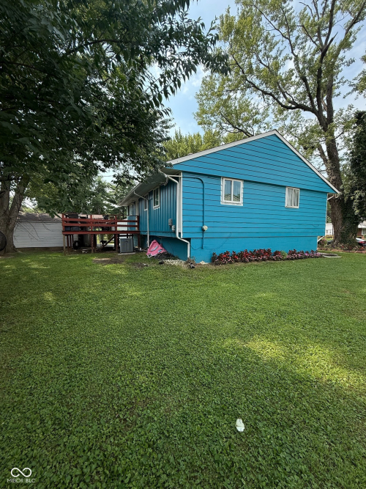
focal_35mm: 14
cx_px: 183
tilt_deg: -3.5
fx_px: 197
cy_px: 244
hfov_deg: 85.7
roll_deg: -0.7
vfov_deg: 102.1
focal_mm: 2.22
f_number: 2.2
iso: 64
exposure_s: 1/928
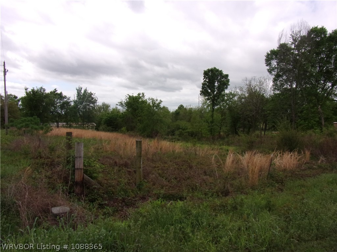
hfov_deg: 71.6
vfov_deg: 56.8
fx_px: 234
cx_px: 168
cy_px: 126
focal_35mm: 24
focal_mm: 4.3
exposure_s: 1/1200
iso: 80
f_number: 3.3
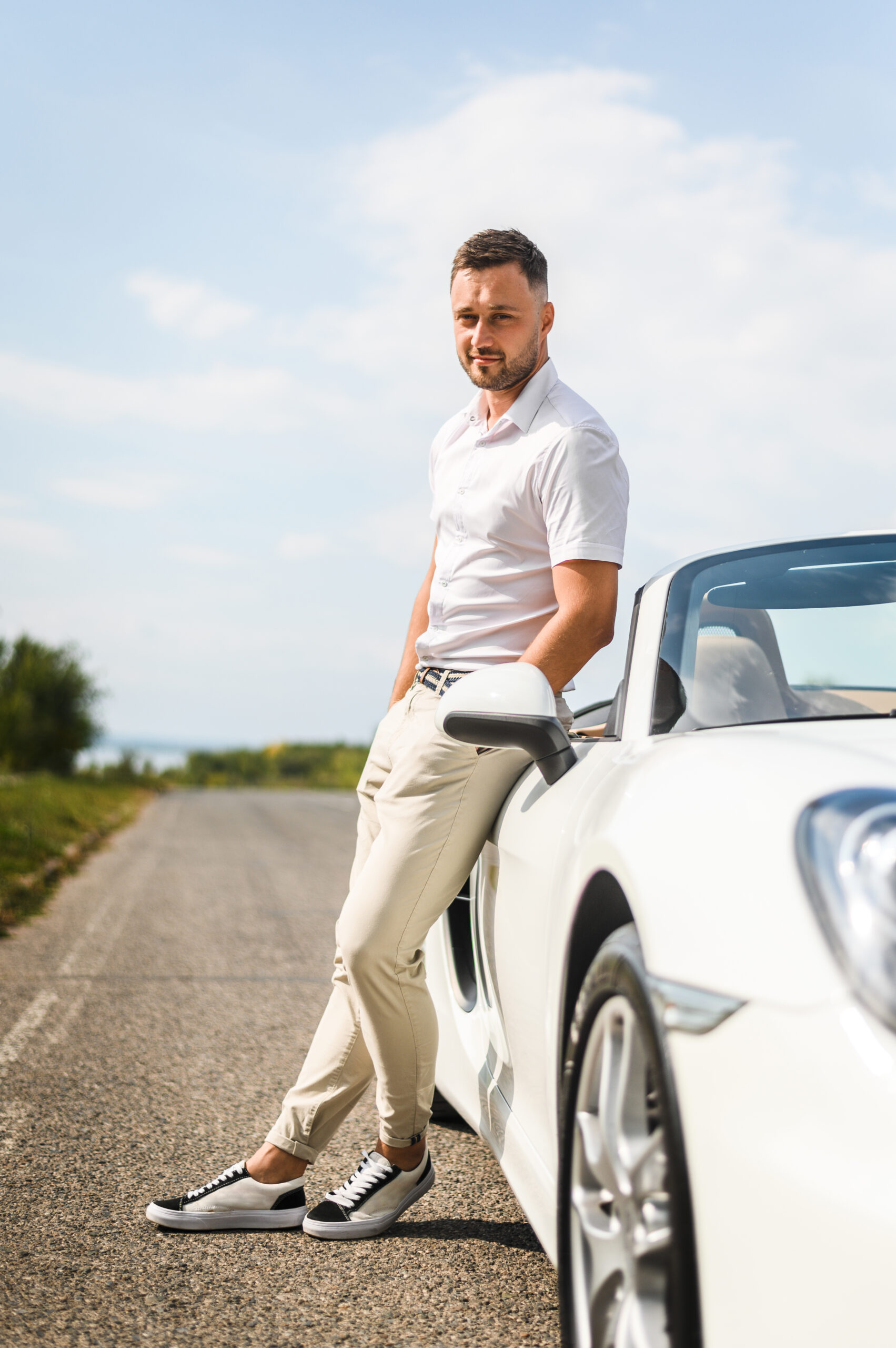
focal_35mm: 50
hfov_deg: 27.0
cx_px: 448
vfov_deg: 39.6
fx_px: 1869
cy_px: 674
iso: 100
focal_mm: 50
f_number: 1.8
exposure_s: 1/8000
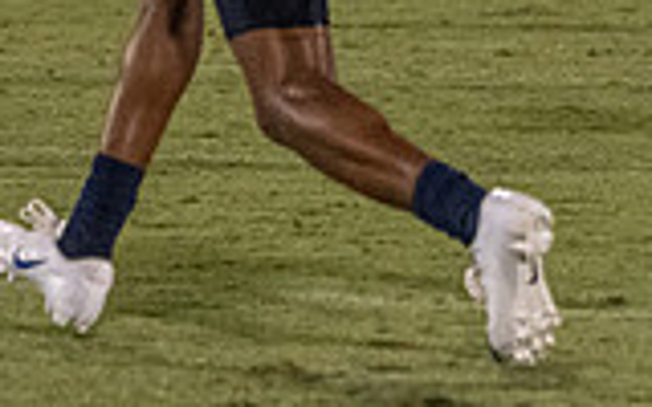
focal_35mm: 1120
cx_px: 1066
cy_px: -218
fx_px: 19901
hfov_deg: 1.9
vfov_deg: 1.2
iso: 10000
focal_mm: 229
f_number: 5.6
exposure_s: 1/1000
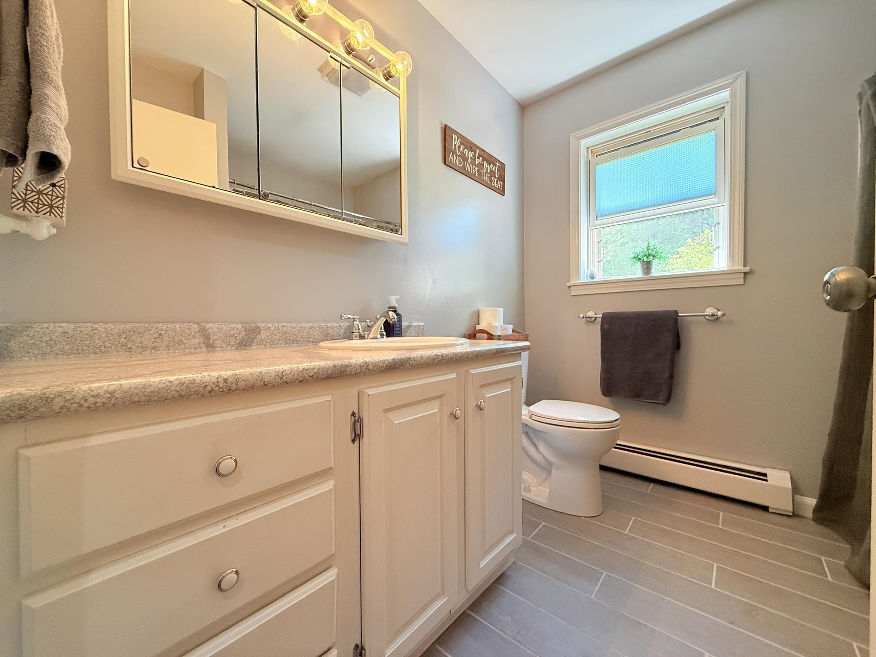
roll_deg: -0.3
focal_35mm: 14
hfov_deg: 102.1
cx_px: 438
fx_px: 354
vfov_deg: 85.7
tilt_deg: -0.2
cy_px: 328
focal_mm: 2.22
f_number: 2.2
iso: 400
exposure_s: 1/120
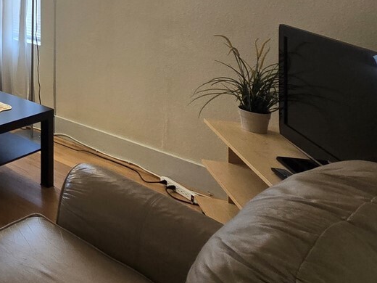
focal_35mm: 40
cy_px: -57
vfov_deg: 30.5
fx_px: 436
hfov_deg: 30.3
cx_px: -168
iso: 125
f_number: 2.2
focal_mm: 2.2
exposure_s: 1/60
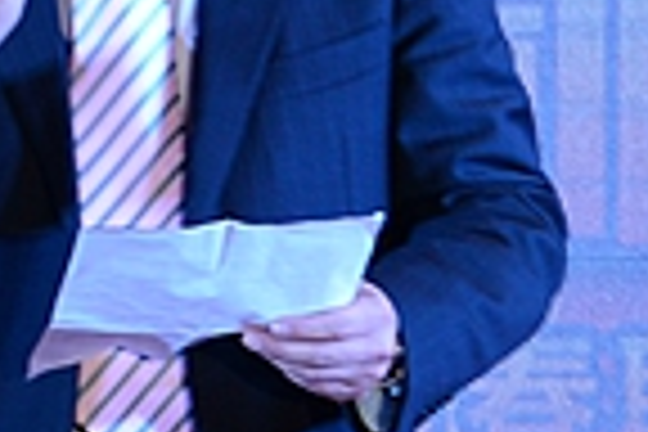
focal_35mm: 395
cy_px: 18
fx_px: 7109
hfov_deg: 5.2
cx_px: -248
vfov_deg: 3.5
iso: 800
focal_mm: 95
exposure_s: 1/60
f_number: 8
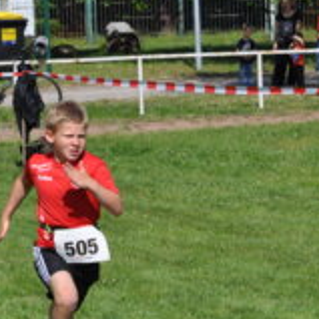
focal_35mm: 225
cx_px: 199
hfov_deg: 7.8
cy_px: 241
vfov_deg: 7.8
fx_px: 2346
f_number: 10
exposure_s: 1/400
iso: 200
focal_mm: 70
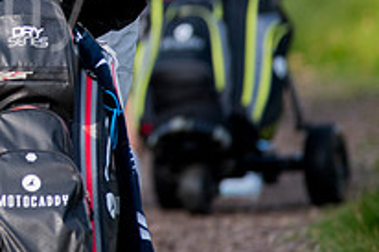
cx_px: -147
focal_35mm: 846
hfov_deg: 2.4
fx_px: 8899
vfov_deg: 1.6
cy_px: -82
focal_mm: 300
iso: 800
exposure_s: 1/2500
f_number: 4.5
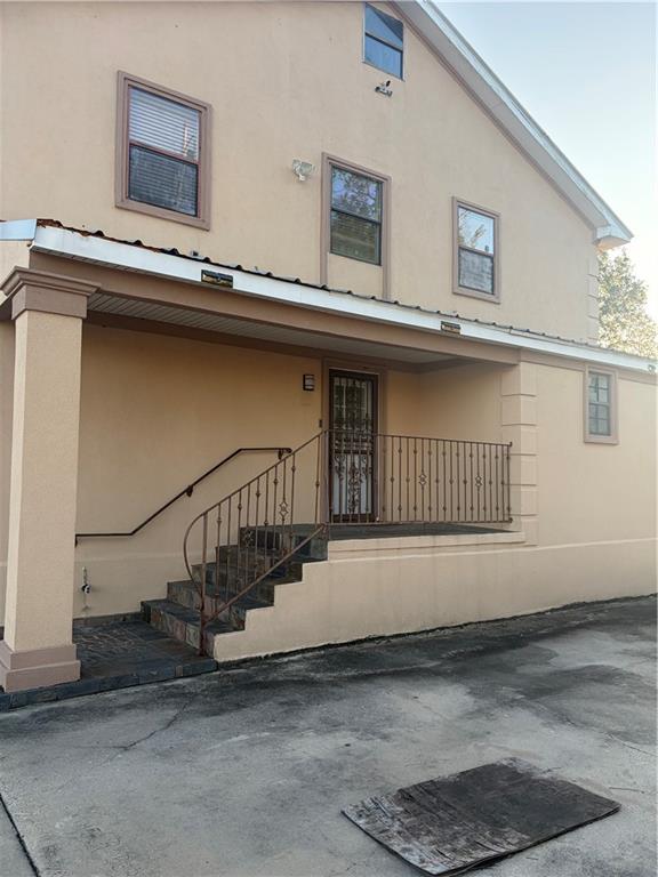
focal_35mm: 26
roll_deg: -0.6
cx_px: 329
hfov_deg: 53.1
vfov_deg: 67.3
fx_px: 659
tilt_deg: +3.9
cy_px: 438
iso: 64
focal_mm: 5.96
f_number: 1.6
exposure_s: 1/571
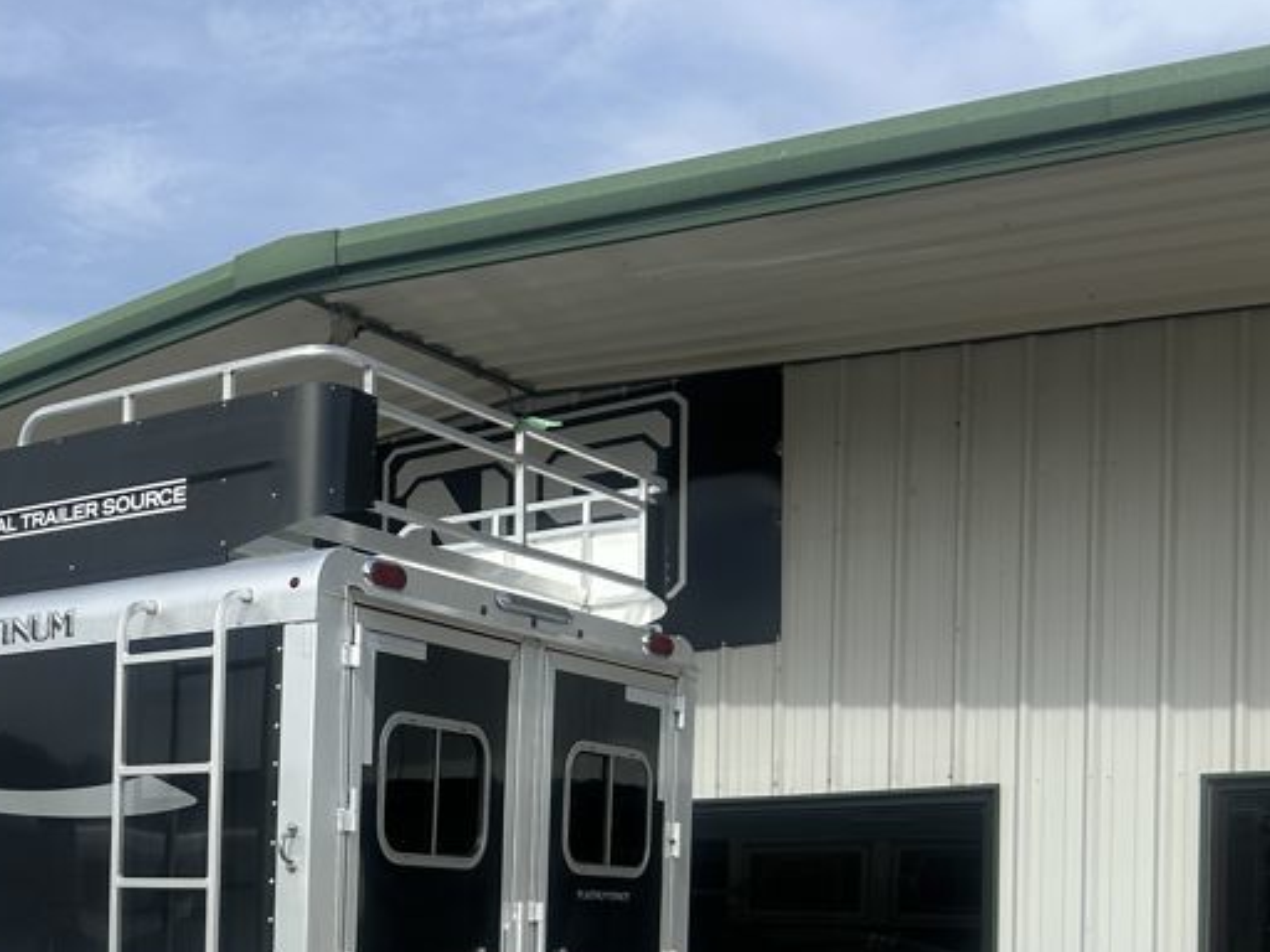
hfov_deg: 33.7
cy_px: 937
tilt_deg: +1.6
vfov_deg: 26.6
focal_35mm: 52
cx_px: 7
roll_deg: +0.3
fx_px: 1908
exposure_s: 1/5076
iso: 50
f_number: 1.5
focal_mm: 5.7
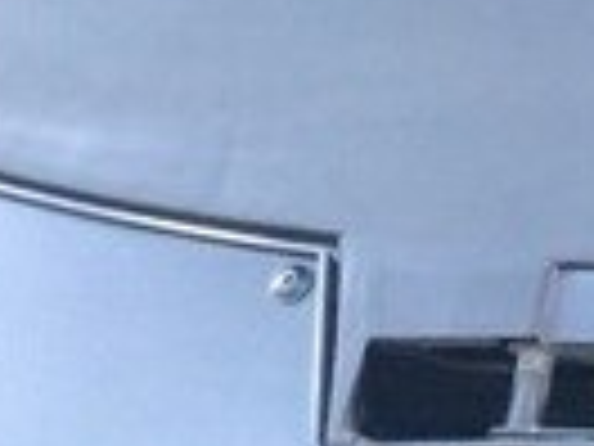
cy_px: -471
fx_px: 2488
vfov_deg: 9.5
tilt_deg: -45.1
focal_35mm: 145
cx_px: 1130
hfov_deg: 12.3
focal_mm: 4.15
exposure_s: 1/40
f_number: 2.2
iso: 40
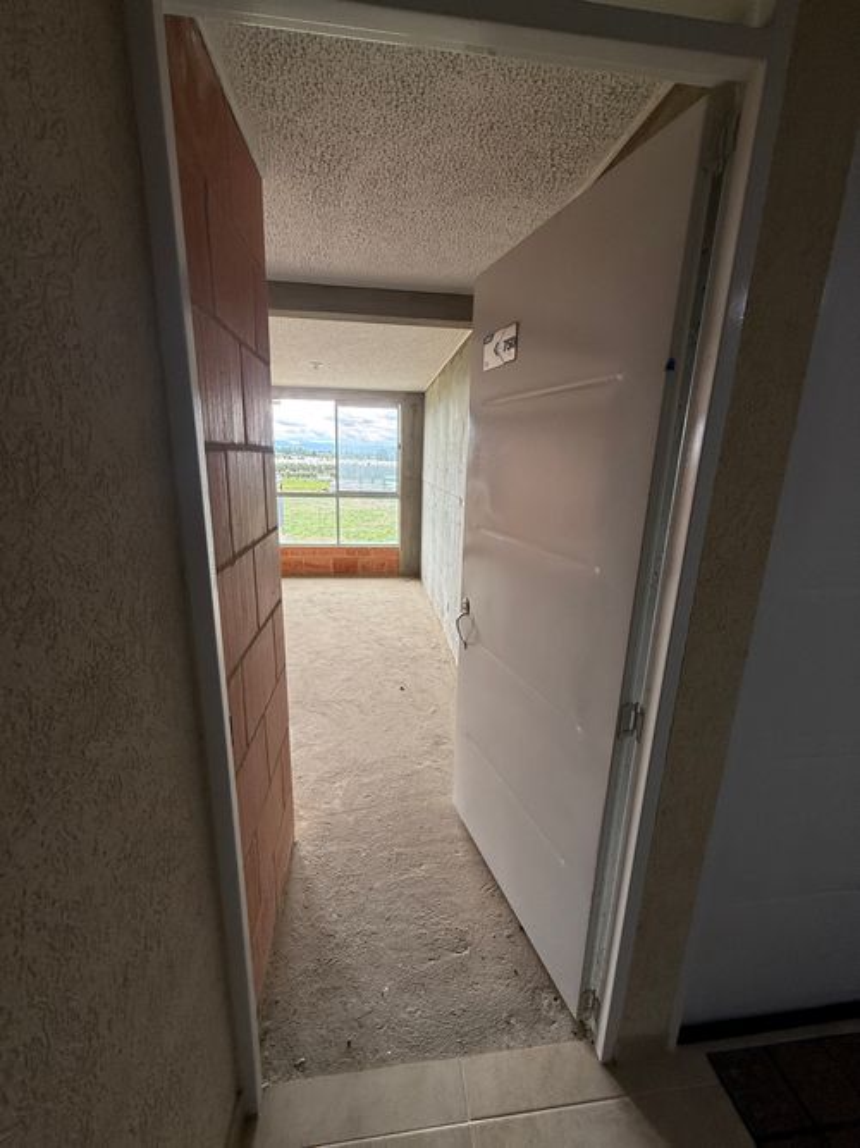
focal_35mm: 14
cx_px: 430
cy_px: 574
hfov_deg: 85.7
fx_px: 464
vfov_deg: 102.1
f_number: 2.2
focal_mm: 2.22
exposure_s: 1/130
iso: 64
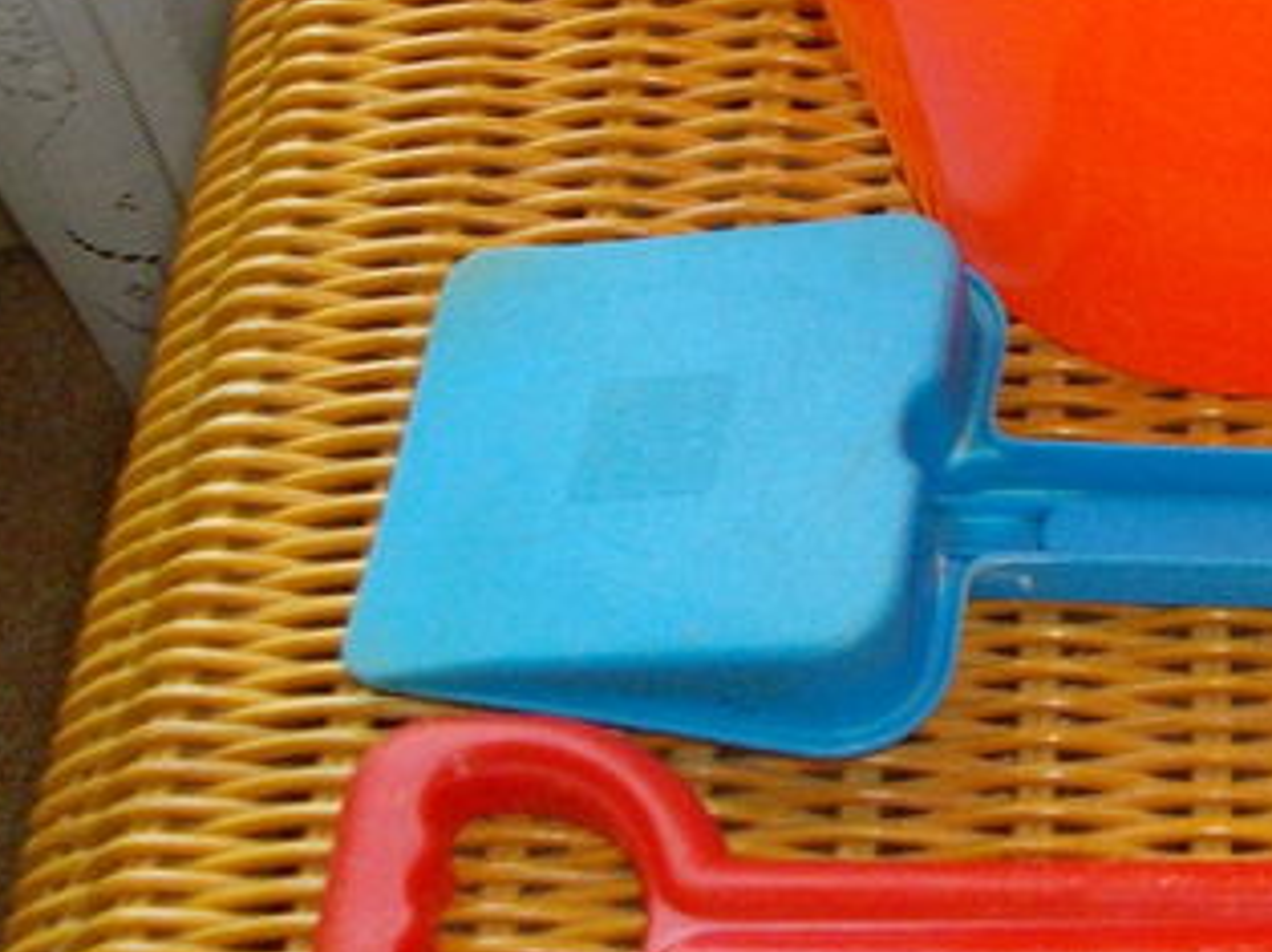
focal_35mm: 102
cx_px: 1248
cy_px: 324
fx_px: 3745
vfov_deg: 14.5
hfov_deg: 18.8
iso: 200
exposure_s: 1/80
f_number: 2.9
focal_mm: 5.7
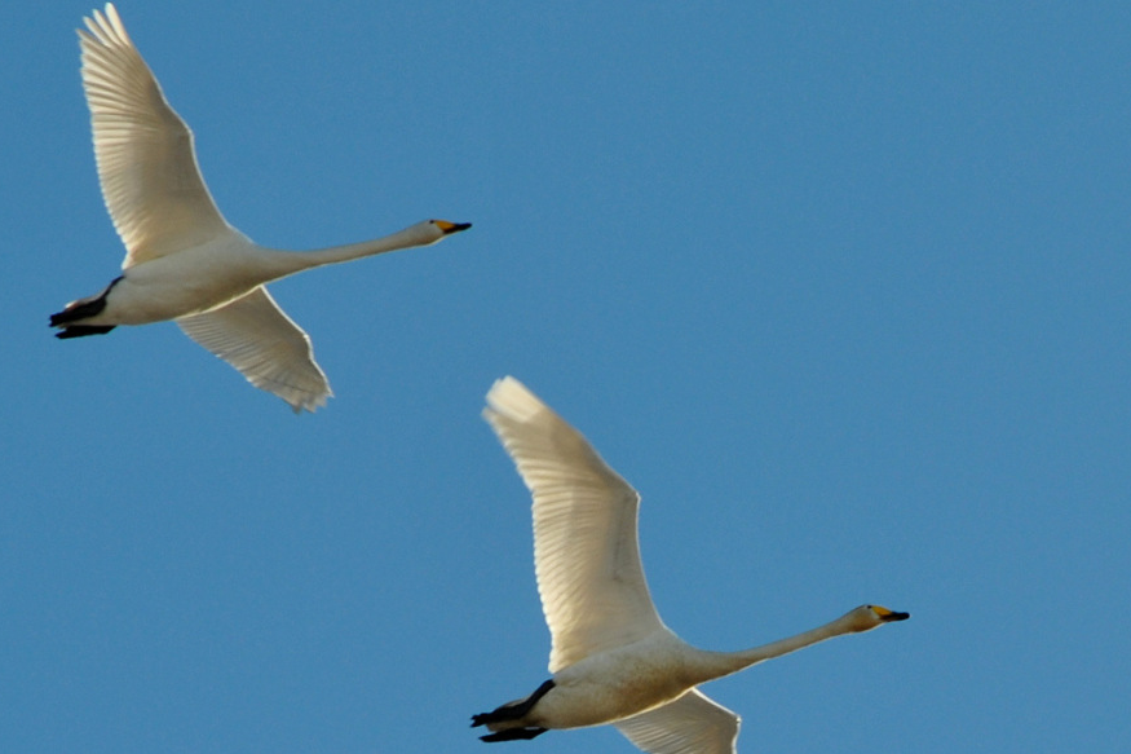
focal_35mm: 386
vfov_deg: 3.6
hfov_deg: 5.3
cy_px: 420
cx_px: 540
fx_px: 12124
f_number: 10
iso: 100
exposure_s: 1/250
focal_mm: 220
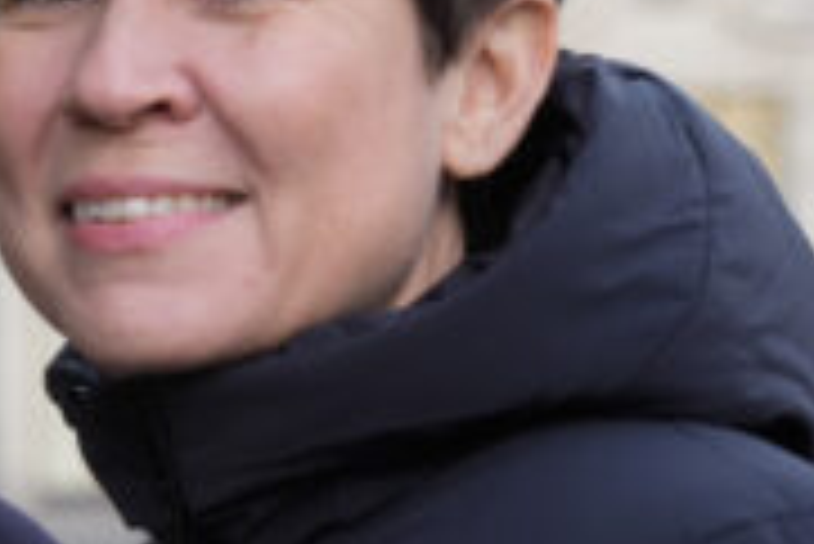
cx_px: -322
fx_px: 5635
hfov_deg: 8.1
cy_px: 297
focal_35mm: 249
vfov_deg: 5.5
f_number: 5
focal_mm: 70
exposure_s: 1/100
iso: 500
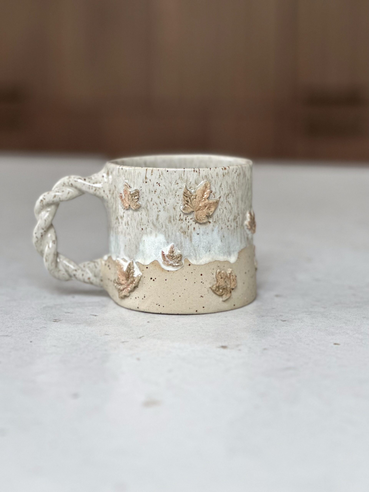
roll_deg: -1.3
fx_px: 1094
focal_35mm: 77
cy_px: 246
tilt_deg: -10.5
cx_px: 184
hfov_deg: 19.1
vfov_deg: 25.3
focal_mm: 9
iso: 250
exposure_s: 1/121
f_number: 2.8
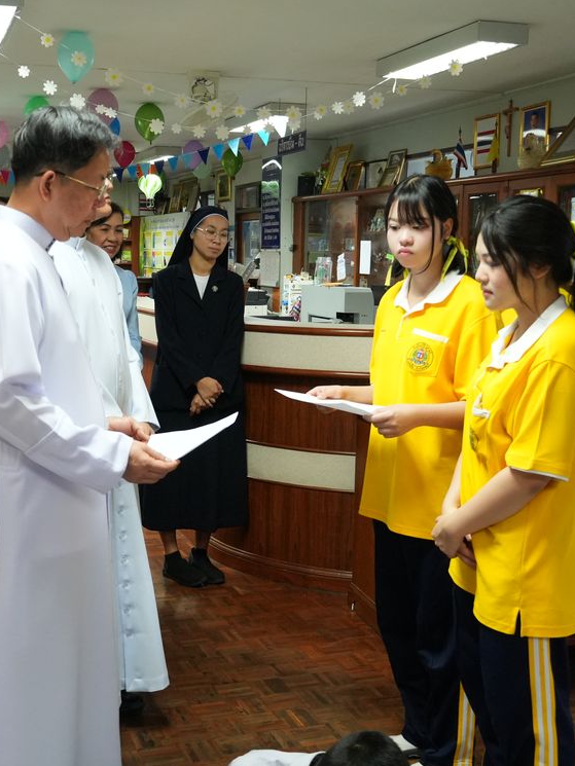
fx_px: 1012
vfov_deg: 41.5
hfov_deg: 31.4
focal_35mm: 46
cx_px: 188
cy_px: 385
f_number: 4
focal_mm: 21
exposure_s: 1/80
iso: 2500
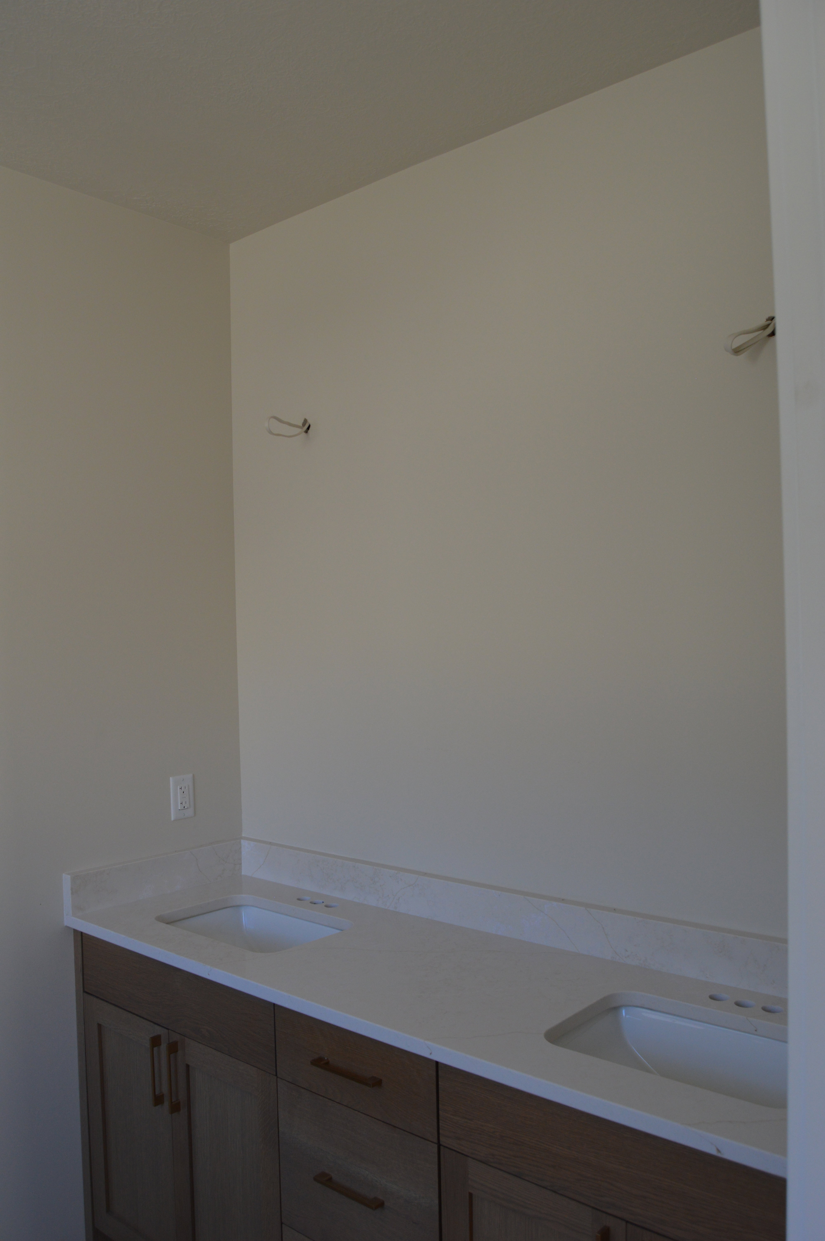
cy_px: 620
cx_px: 412
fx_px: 930
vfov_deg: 67.4
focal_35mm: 27
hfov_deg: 47.8
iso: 400
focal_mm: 18
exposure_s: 1/100
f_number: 5
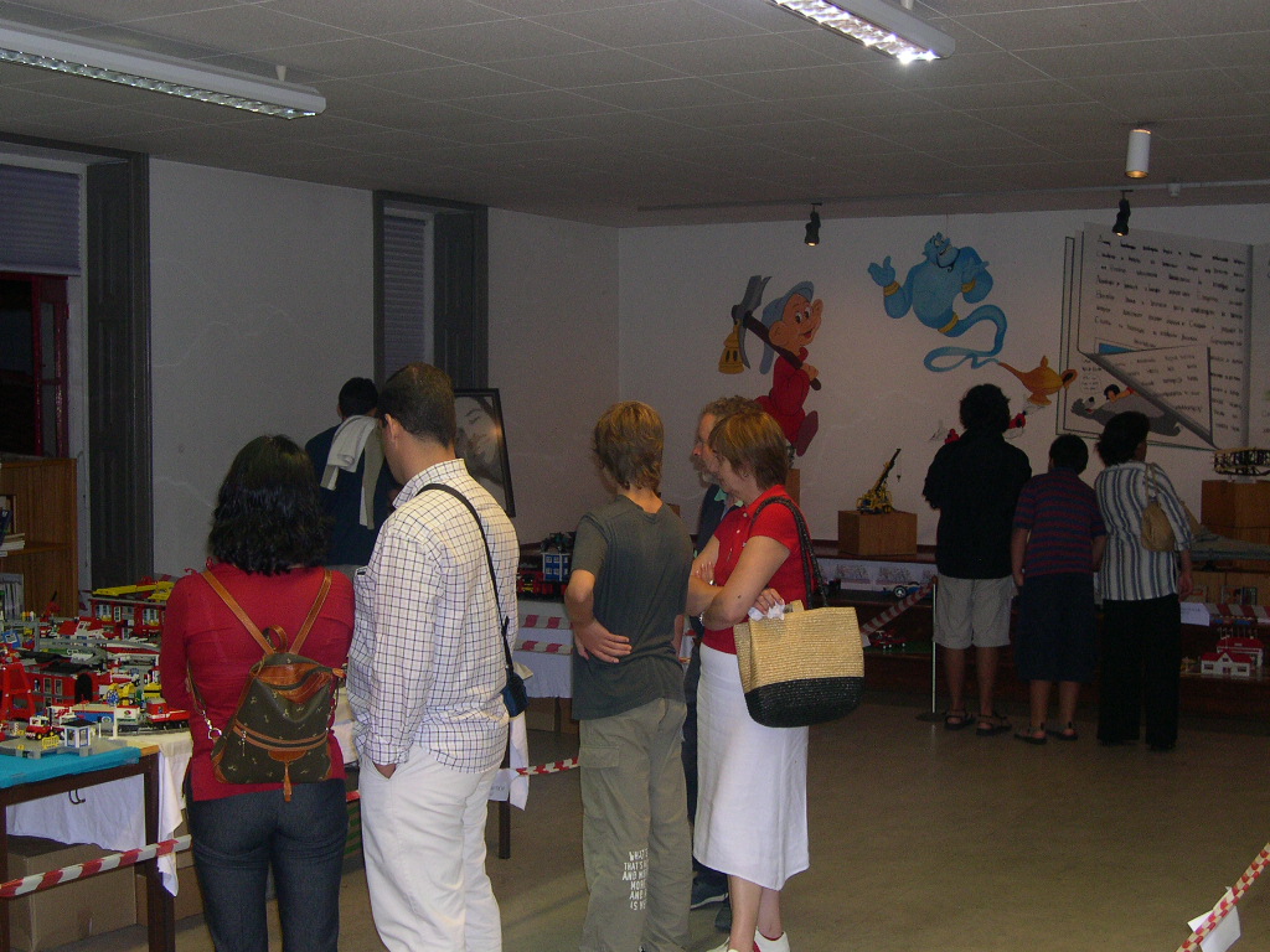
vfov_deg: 30.9
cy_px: 476
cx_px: 635
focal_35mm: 47
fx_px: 1724
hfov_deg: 40.4
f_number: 3.1
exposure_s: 1/60
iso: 283
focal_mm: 10.1
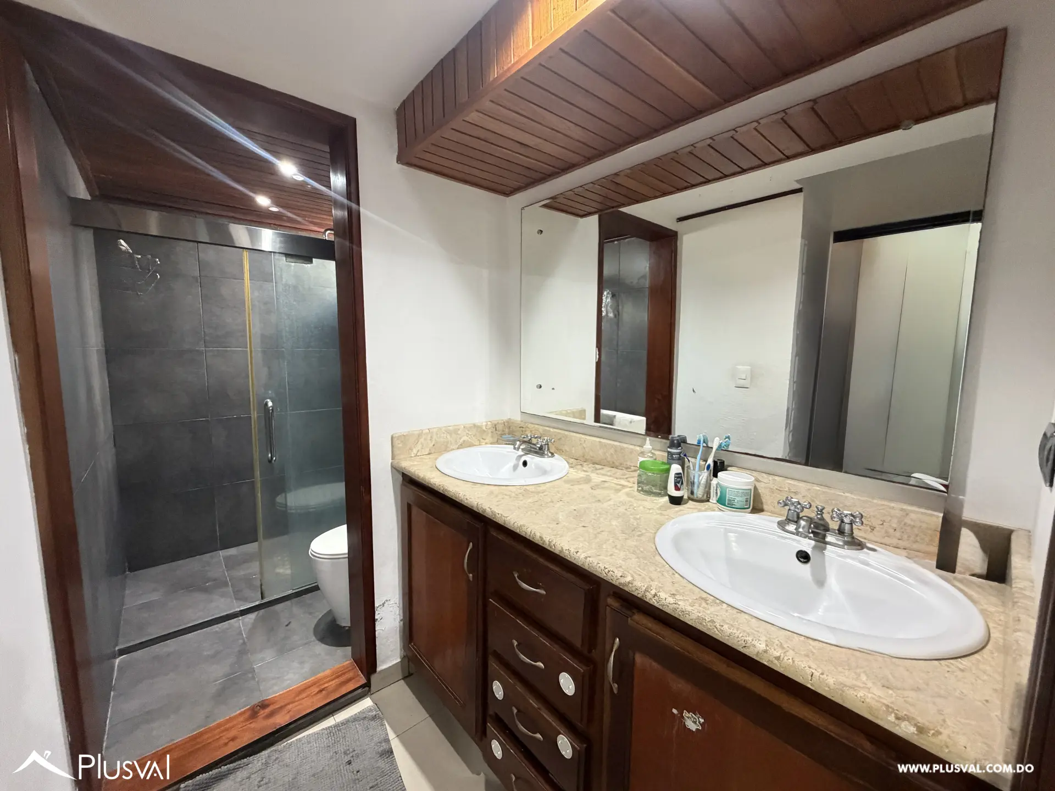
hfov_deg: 102.1
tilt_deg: -6.3
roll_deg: -0.1
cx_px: 528
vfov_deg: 85.7
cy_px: 396
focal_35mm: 14
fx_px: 427
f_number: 2.2
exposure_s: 1/60
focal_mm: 2.22
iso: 400
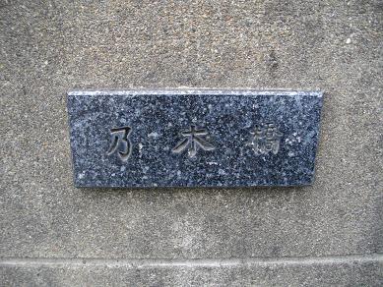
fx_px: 354
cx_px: 192
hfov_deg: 56.8
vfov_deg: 44.2
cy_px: 144
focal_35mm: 32
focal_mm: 5.7
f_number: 2.9
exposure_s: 1/125
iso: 100
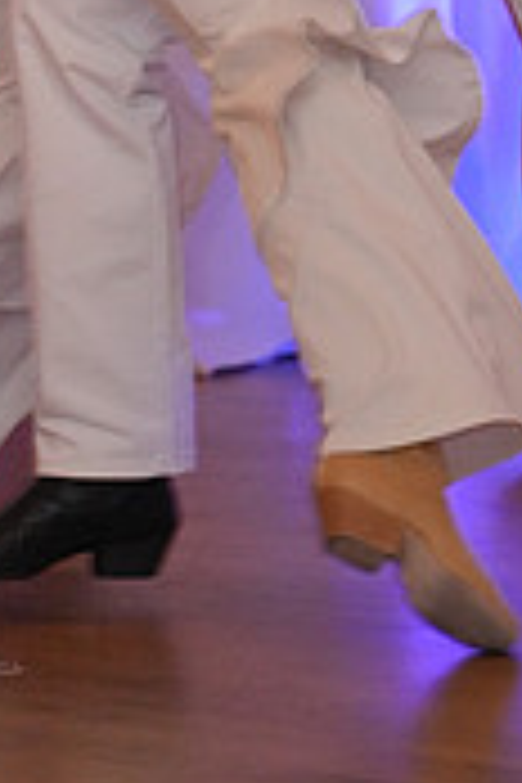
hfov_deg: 3.1
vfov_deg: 4.6
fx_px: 9591
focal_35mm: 441
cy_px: -374
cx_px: 371
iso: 5000
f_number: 2.2
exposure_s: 1/250
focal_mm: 132
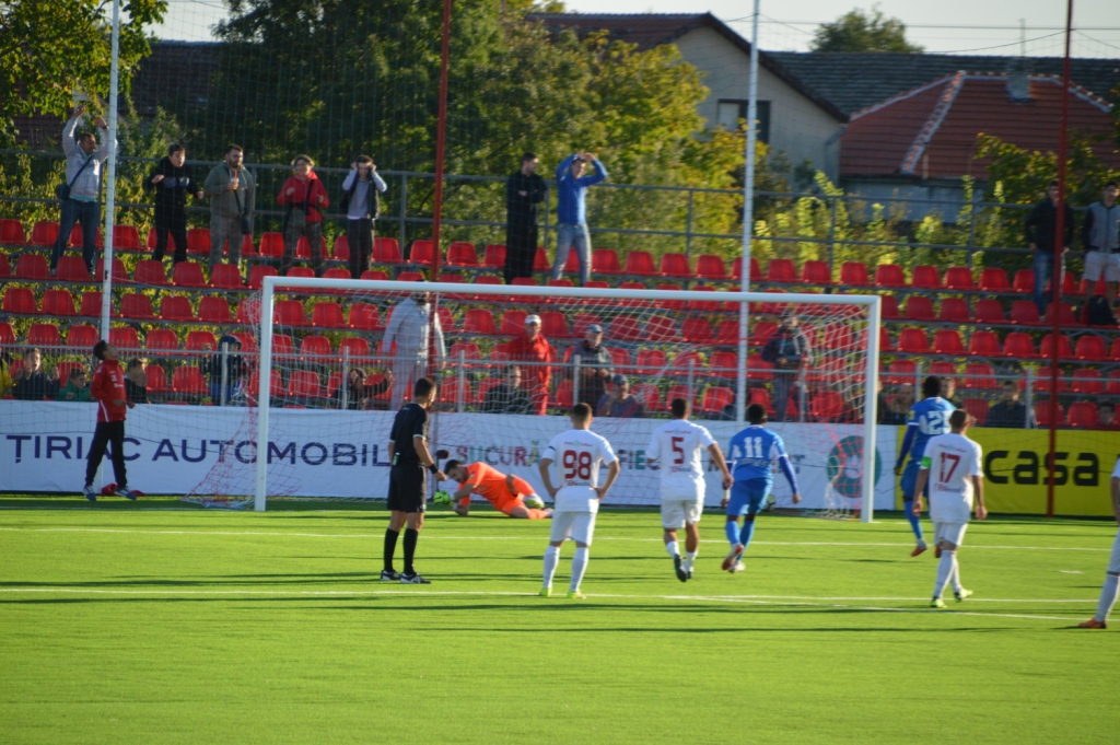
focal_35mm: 270
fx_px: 8393
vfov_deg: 5.1
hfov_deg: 7.6
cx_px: 560
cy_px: 372
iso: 800
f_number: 6.3
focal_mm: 180
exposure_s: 1/500
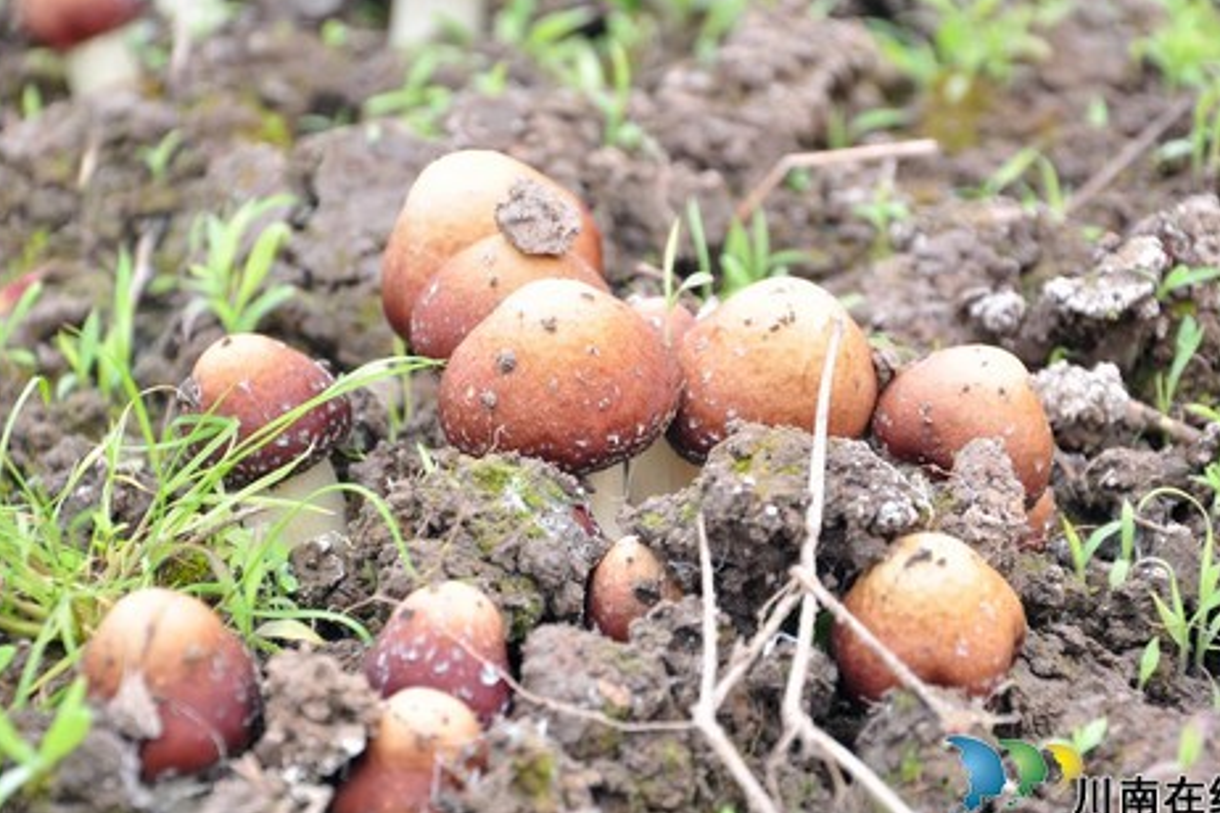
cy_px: 417
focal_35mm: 159
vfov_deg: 8.6
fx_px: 5388
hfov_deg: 12.9
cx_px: 626
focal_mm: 98
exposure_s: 1/60
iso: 200
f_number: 7.1
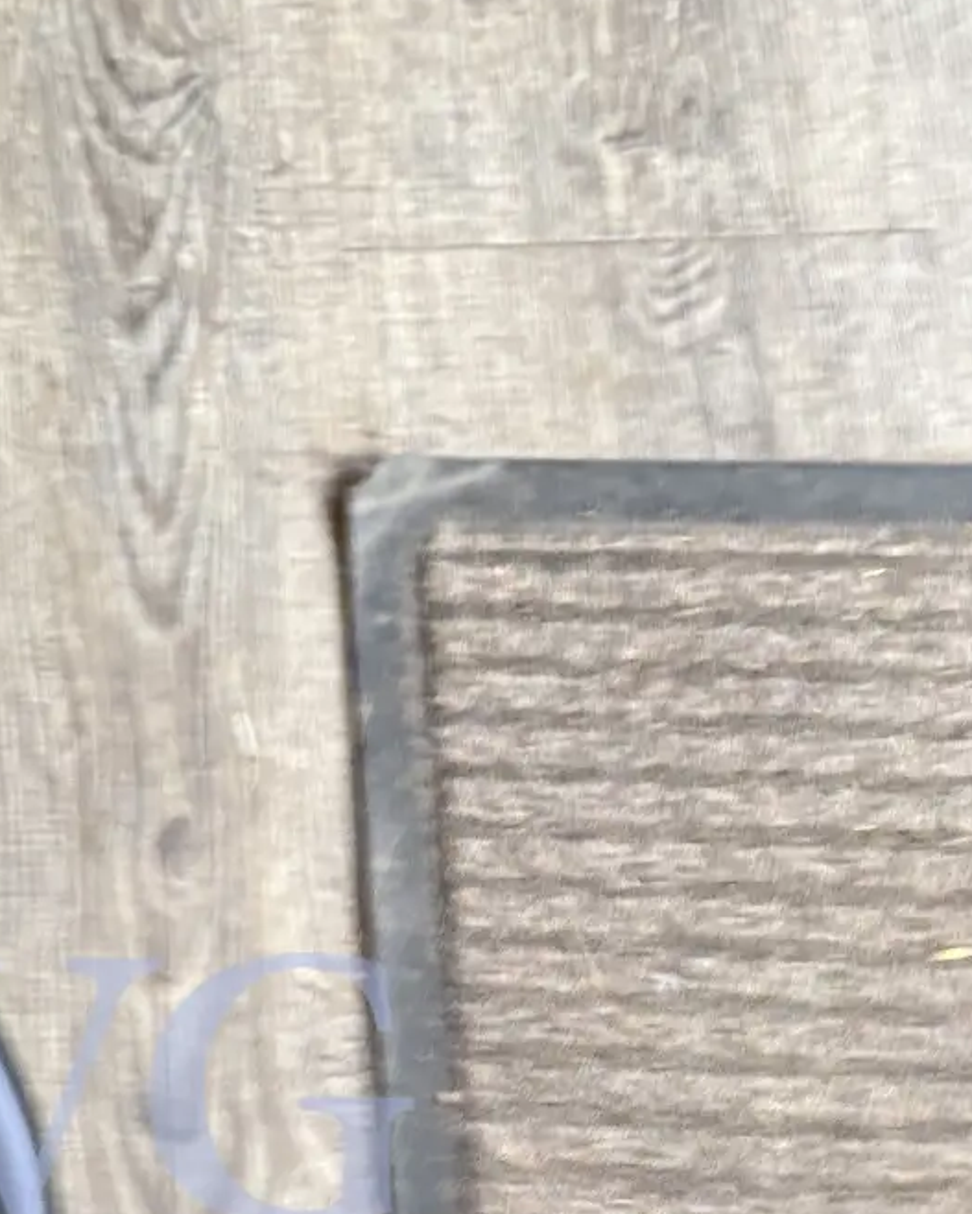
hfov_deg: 17.7
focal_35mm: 74
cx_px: -647
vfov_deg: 25.1
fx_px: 2659
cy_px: 164
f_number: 1.6
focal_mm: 5.96
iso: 250
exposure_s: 1/60
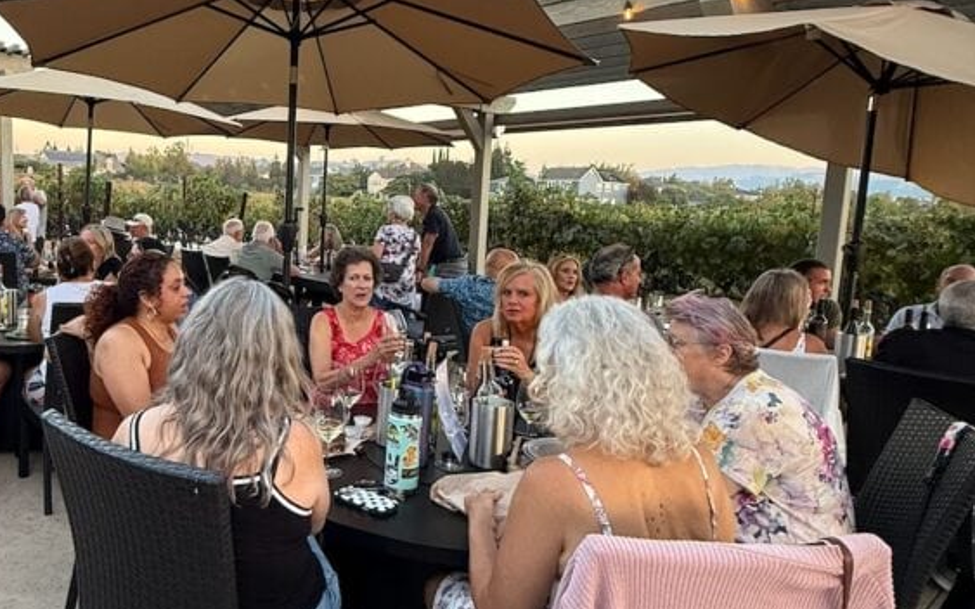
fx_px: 718
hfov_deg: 66.2
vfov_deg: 46.0
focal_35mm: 27
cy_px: 287
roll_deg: -1.6
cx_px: 312
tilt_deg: -5.3
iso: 250
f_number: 2.2
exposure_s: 1/120
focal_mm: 2.22
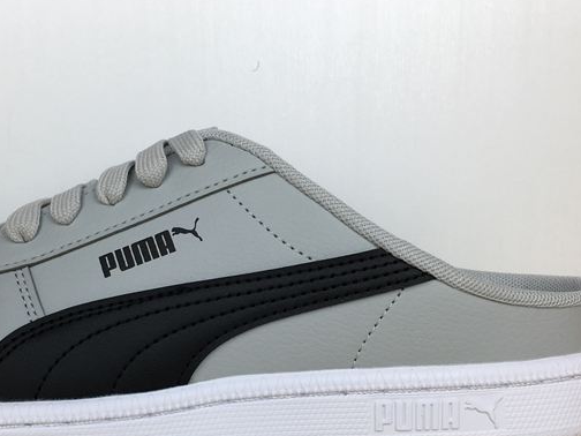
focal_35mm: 46
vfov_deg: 31.0
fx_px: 772
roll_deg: +1.3
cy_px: 320
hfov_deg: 40.6
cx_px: 181
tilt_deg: -8.9
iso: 25
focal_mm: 4.15
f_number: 2.2
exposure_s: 1/166
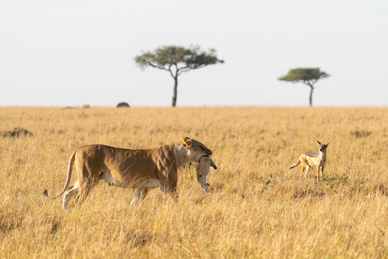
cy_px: 92
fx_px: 3234
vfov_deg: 4.6
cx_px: 255
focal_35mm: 300
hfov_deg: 6.9
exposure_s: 1/1000
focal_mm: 200
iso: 200
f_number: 5.6
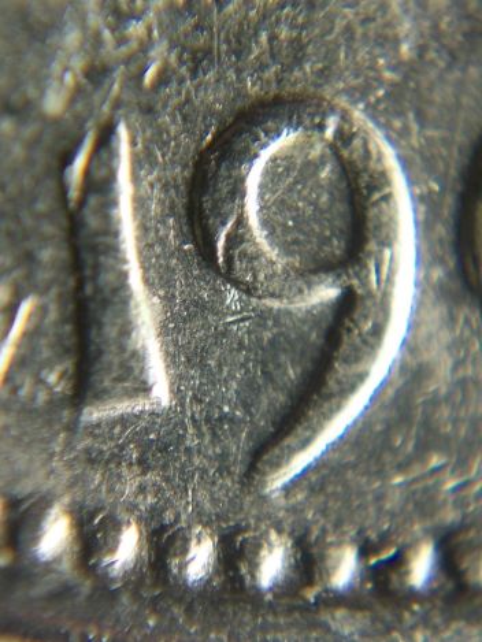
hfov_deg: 19.1
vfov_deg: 25.3
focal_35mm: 77
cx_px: 241
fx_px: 1429
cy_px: 321
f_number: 4.6
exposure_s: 1/125
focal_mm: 13.7
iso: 81
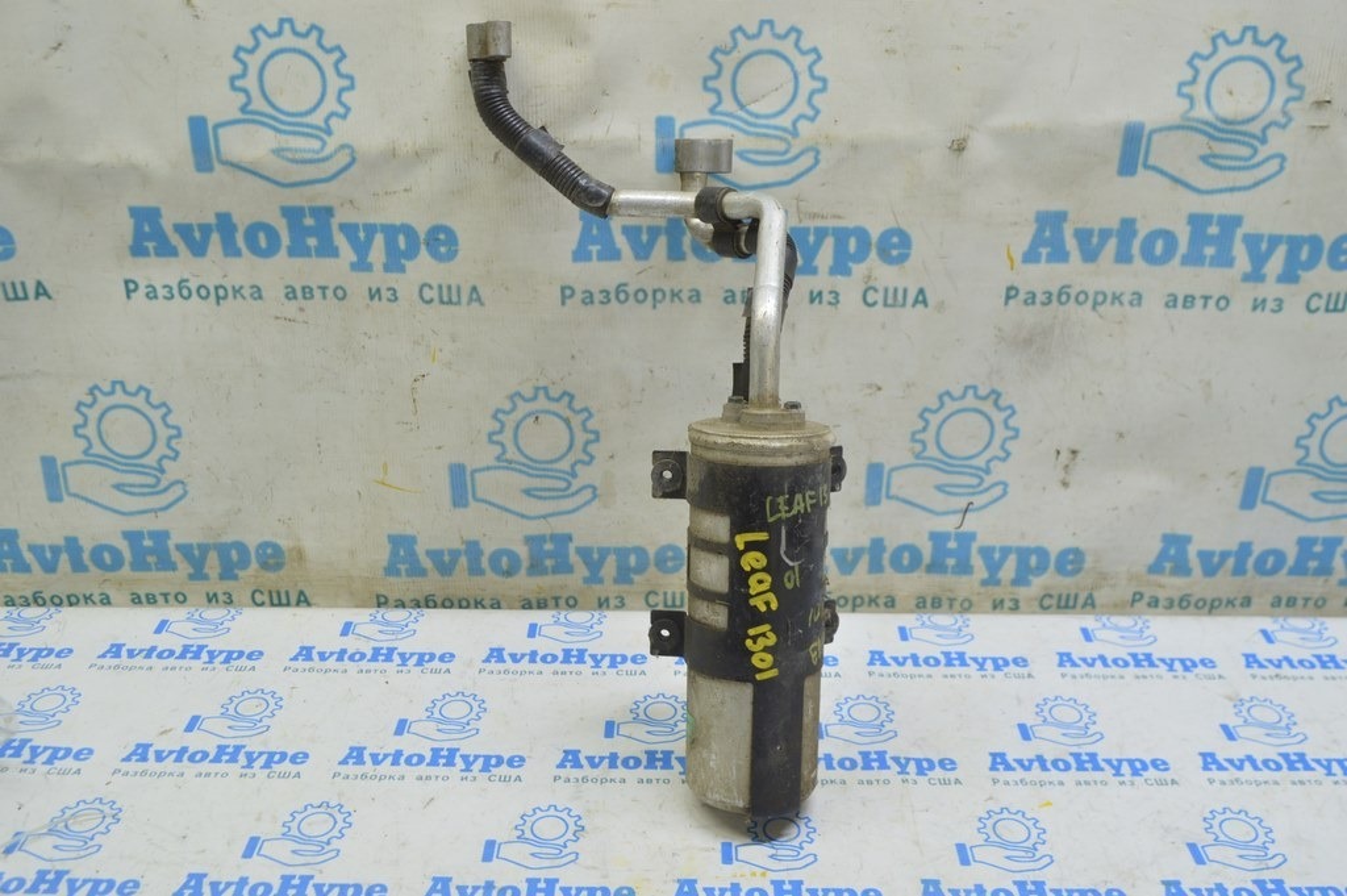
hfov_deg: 55.1
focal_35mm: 34
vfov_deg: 38.3
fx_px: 1290
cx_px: 674
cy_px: 448
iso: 400
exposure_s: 1/20
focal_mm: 23
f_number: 5.6
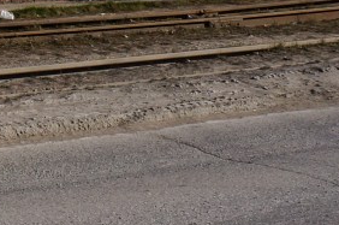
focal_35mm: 168
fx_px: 1576
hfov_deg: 11.3
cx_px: -309
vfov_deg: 7.9
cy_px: -200
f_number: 13
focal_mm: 21
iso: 100
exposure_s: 1/160
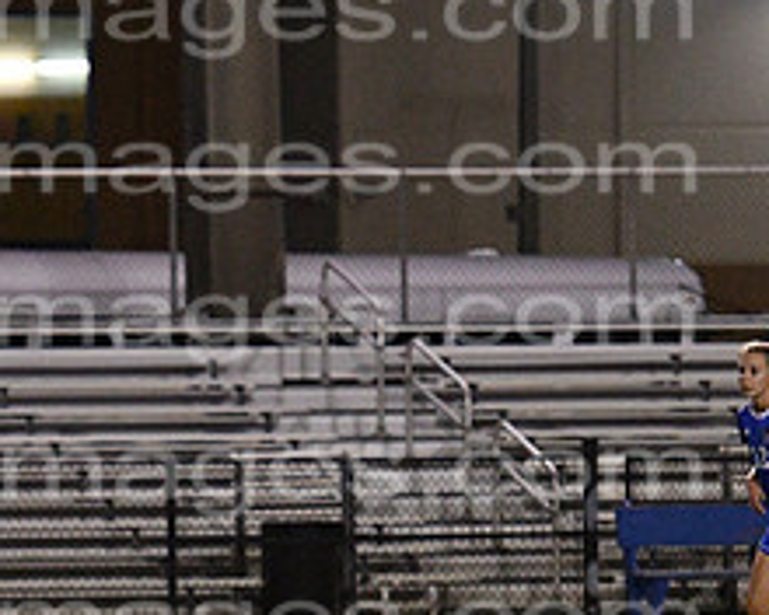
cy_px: 550
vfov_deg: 3.1
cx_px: -84
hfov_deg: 3.9
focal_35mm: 500
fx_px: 11385
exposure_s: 1/800
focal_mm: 135
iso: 8000
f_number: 4
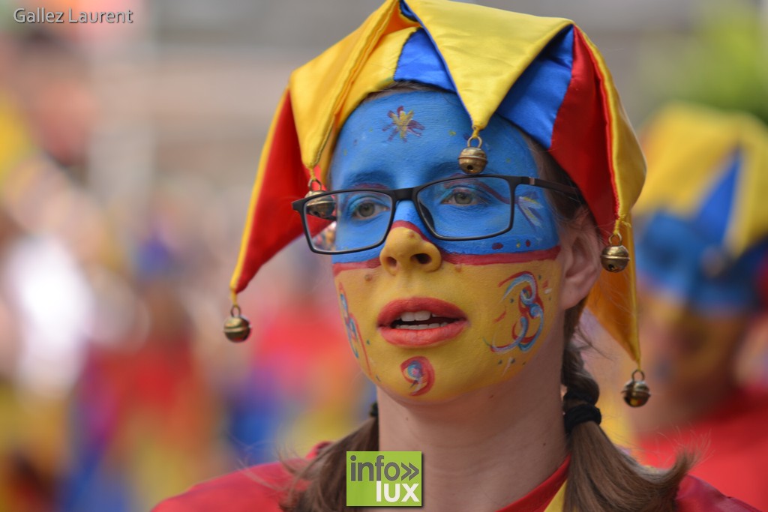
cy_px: 256
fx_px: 4320
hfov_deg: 10.2
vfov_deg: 6.8
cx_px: 384
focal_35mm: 202
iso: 100
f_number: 2.8
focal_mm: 135
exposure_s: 1/400
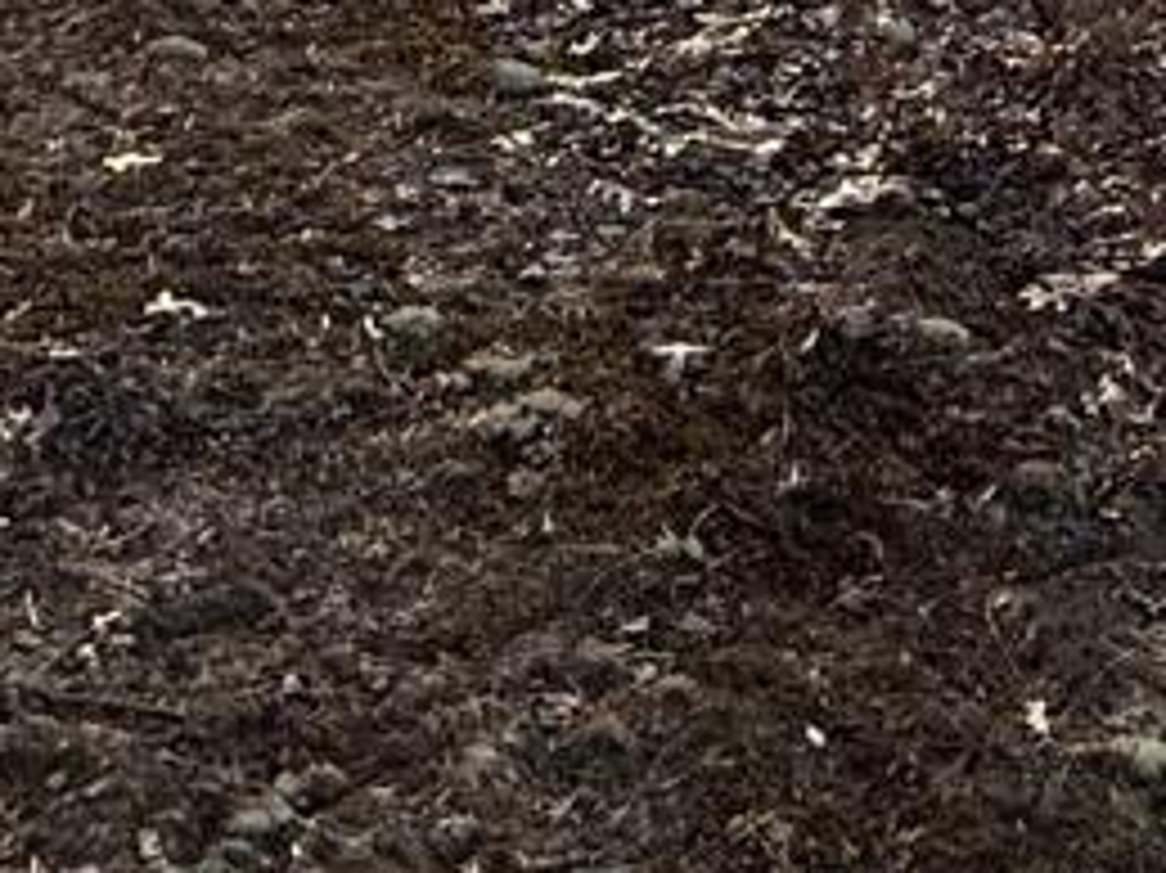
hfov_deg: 23.5
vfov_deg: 14.0
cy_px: -1078
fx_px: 2727
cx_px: 1053
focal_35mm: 81
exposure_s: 1/985
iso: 50
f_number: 2.2
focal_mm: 2.22
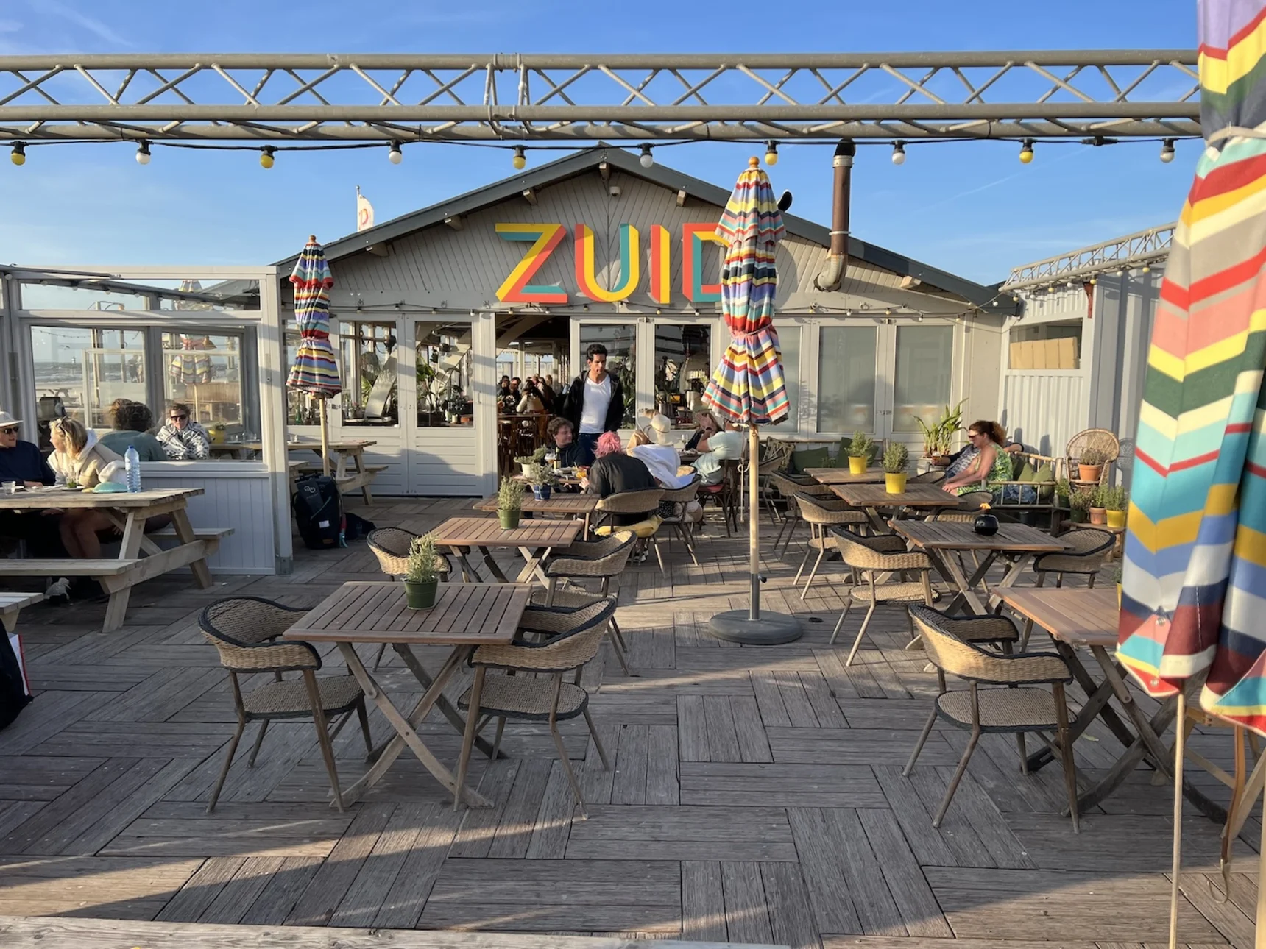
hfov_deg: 67.3
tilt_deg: -6.3
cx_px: 633
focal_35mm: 26
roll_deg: +0.3
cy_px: 474
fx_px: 951
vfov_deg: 53.1
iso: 50
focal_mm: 5.7
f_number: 1.5
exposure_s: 1/1597
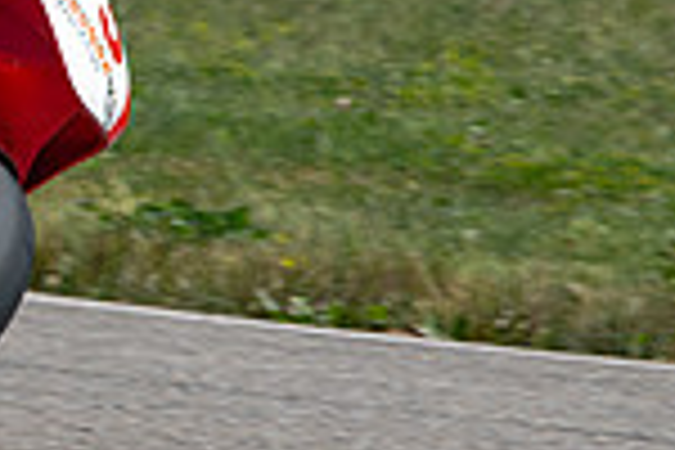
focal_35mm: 861
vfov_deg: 1.6
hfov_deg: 2.4
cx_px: -620
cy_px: -32
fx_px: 16142
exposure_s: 1/800
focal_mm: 200
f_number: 9
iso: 220
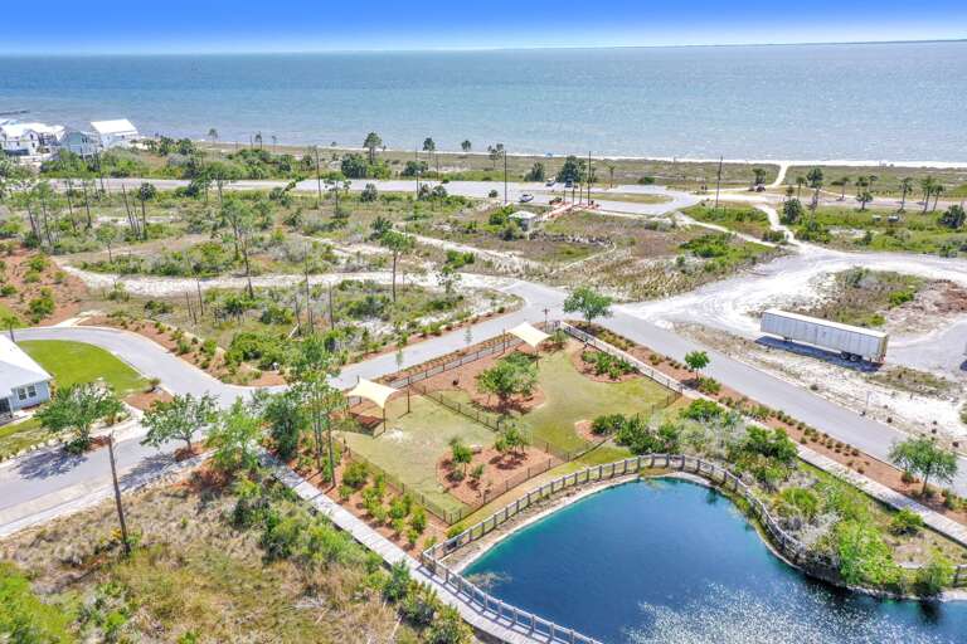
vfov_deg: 46.4
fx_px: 752
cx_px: 484
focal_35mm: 28
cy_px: 322
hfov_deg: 65.5
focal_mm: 10.26
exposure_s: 1/320
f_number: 5.6
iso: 100
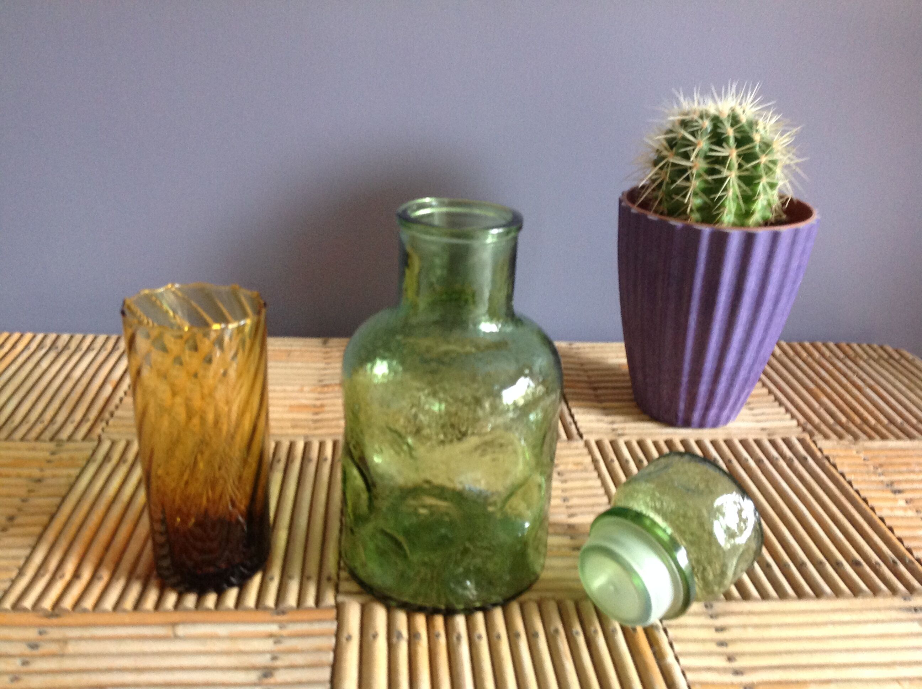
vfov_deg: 40.6
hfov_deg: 52.7
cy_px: 344
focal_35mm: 35
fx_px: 931
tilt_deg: -21.5
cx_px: 461
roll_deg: -2.3
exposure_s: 1/15
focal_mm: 4.28
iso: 200
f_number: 2.4
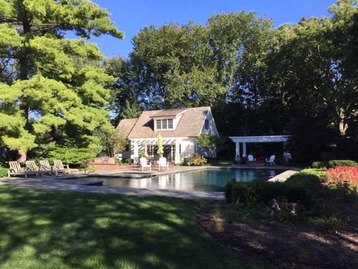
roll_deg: +0.1
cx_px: 179
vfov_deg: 48.2
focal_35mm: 29
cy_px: 134
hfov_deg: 61.7
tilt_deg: +2.4
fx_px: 300
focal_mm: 4.15
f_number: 2.2
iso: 32
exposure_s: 1/732
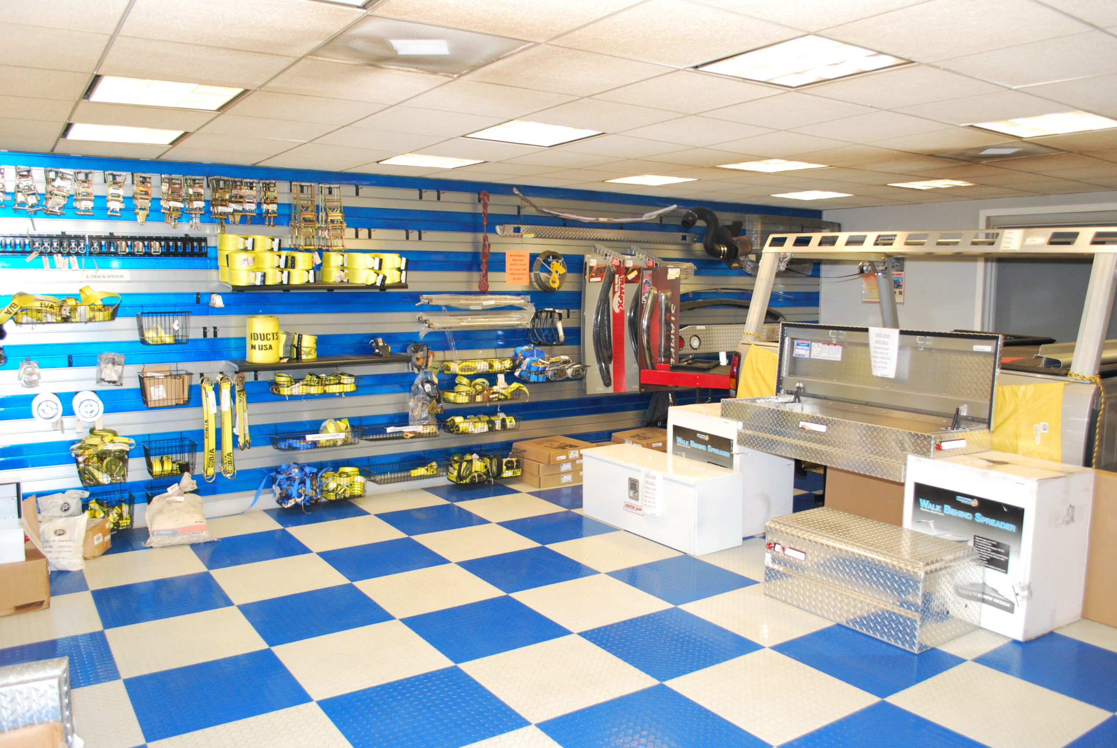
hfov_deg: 67.3
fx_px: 839
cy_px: 374
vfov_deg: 48.1
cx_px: 558
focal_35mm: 27
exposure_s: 1/60
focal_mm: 18
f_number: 4
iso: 800
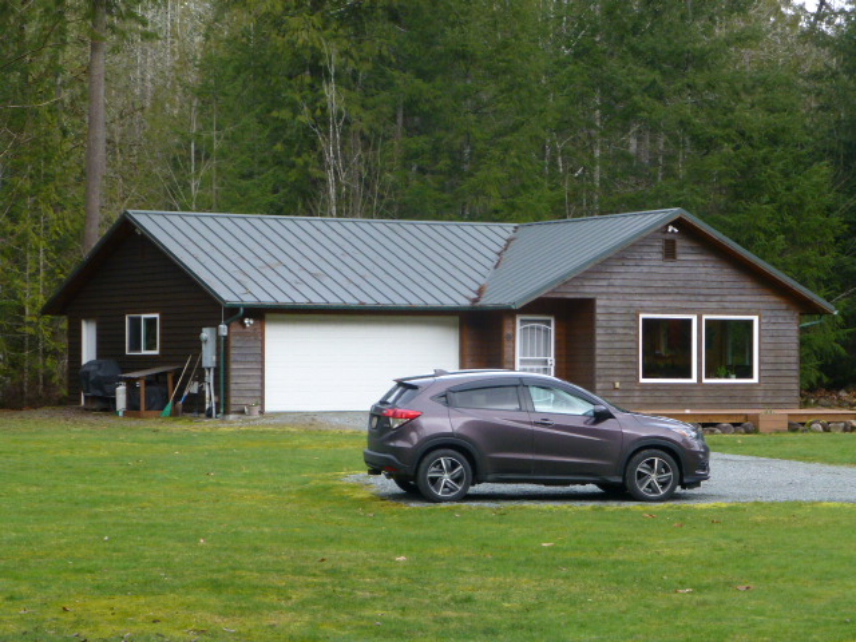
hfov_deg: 18.0
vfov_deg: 13.6
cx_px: 428
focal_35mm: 109
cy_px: 321
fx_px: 2695
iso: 320
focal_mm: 19.4
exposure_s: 1/80
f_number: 5.3
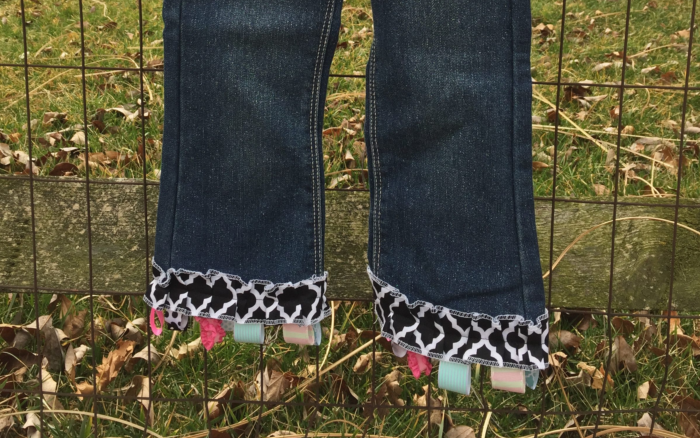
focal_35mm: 42
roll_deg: -2.7
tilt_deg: -11.9
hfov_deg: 47.2
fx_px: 801
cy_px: 12
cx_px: 348
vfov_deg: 28.8
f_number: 2.2
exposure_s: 1/311
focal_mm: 4.15
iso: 32
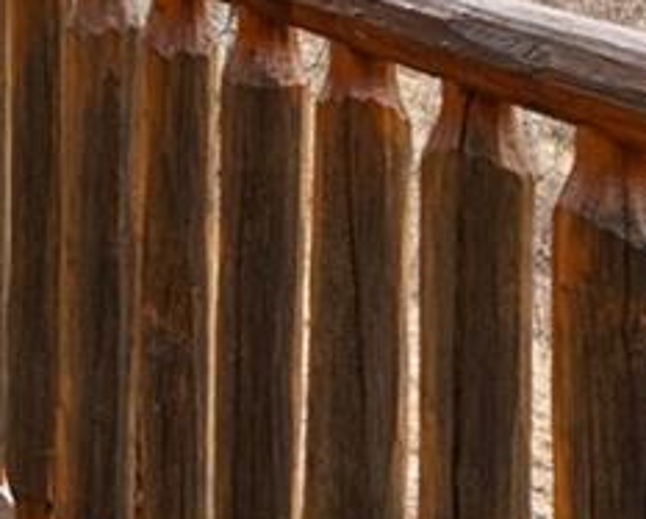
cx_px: -865
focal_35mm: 103
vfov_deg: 13.8
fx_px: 1972
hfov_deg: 13.8
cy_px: -319
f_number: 8
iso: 200
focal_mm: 16
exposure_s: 1/50
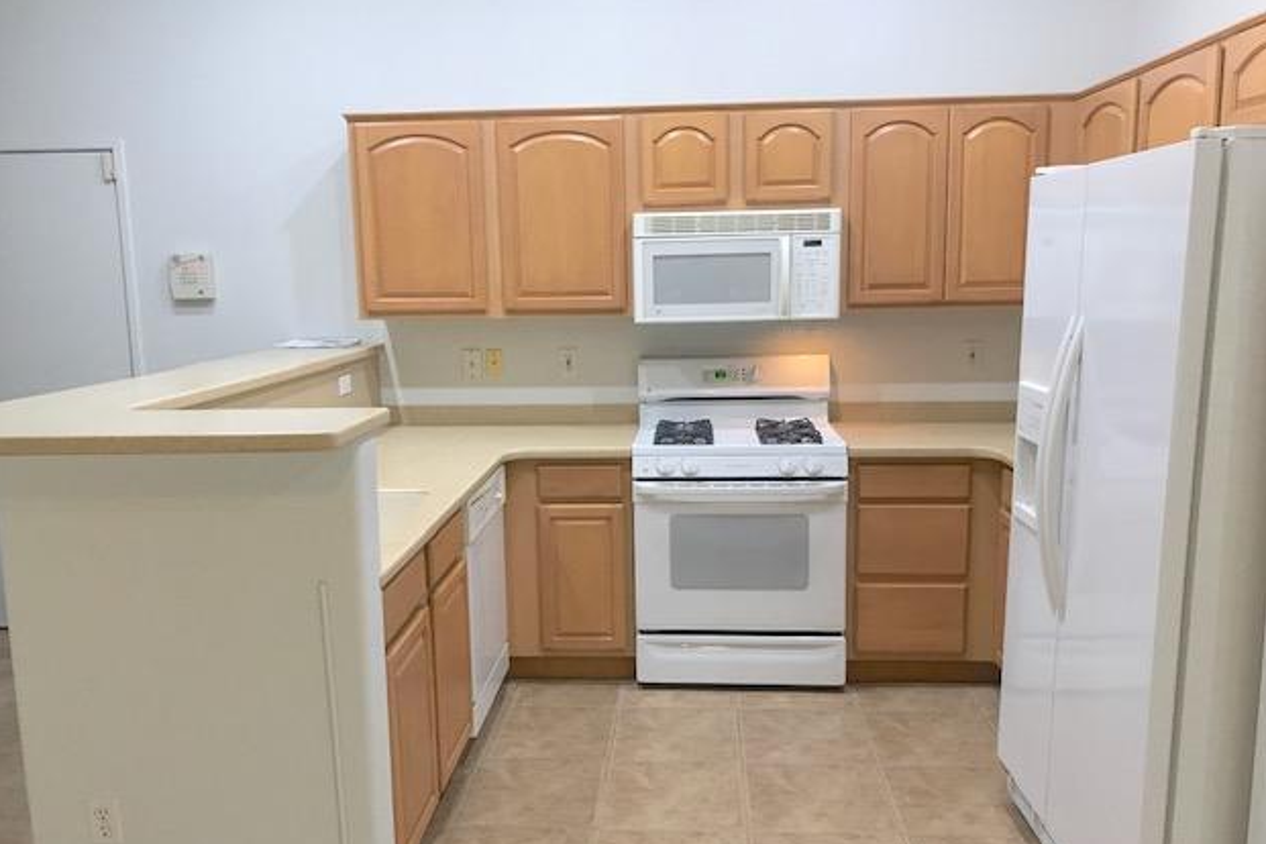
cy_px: 446
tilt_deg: -8.9
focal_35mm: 30
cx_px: 616
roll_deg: +1.3
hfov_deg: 61.9
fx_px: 1055
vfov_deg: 43.6
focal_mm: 3.99
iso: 40
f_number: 1.8
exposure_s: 1/20
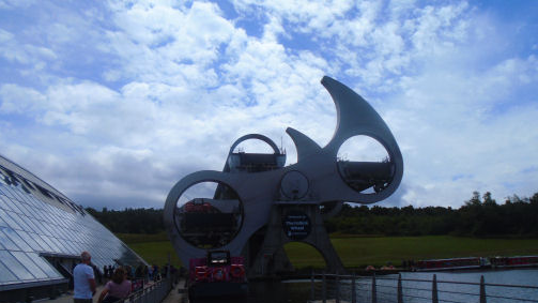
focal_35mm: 29
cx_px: 274
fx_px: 414
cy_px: 190
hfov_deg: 66.1
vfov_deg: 39.9
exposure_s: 1/800
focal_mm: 4.6
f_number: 8
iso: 100
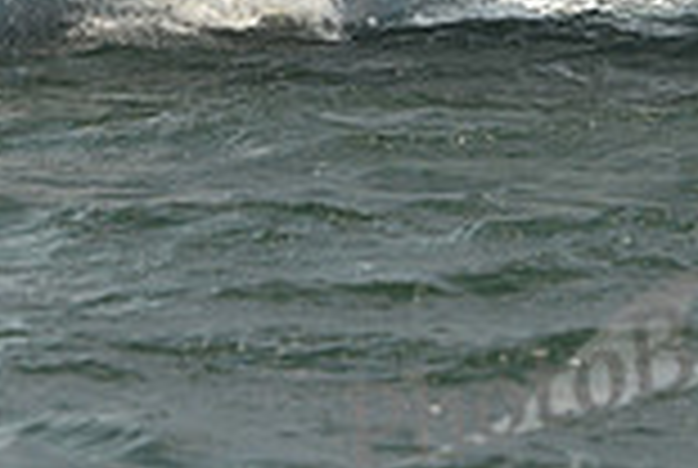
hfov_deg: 3.4
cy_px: -268
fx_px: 11617
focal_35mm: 598
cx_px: 113
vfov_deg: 2.3
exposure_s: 1/640
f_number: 7.1
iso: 250
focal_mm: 160
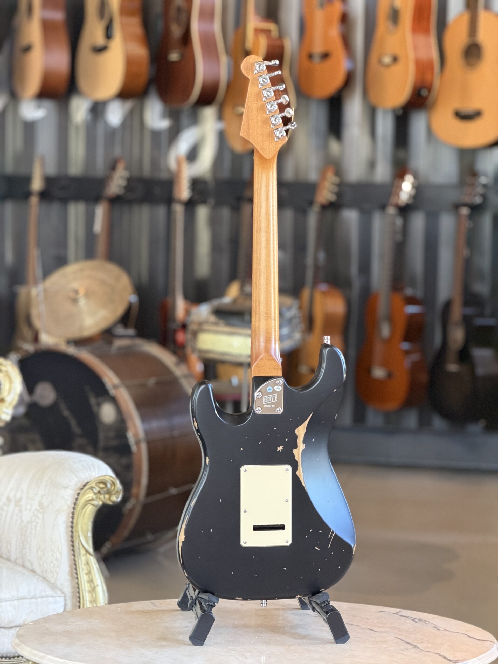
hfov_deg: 14.8
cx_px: 249
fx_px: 1918
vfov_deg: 19.6
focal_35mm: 100
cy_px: 332
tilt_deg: -6.4
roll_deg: -1.7
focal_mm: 16.89
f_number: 2.8
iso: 640
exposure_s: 1/66
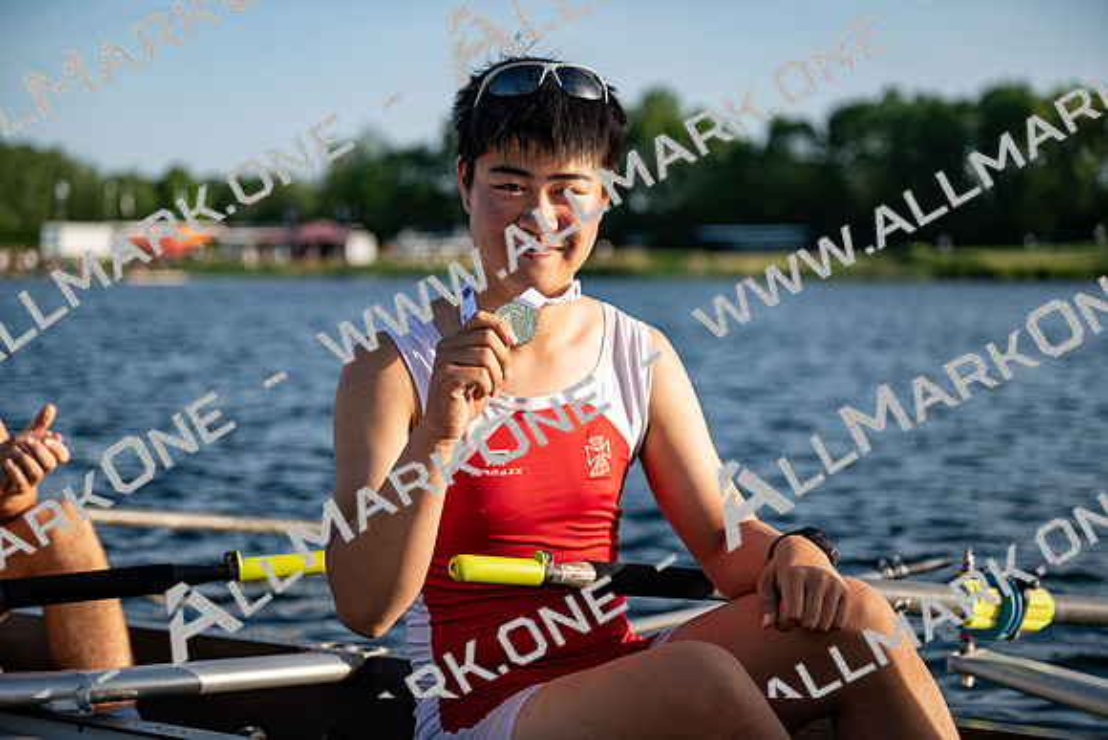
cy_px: 370
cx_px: 554
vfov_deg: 20.9
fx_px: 2001
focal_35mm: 65
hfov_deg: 31.0
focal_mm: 65
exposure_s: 1/1600
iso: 64
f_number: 2.8
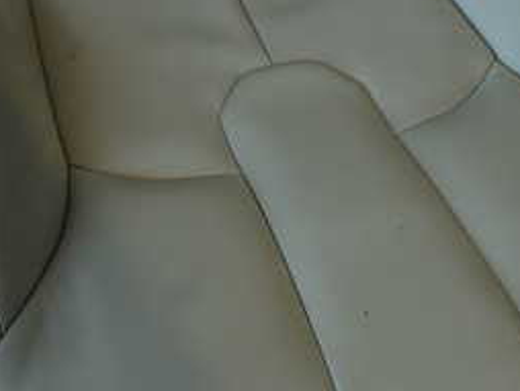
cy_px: 199
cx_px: 248
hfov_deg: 32.7
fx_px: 887
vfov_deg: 24.9
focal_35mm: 59
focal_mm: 4.5
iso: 100
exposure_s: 1/80
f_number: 2
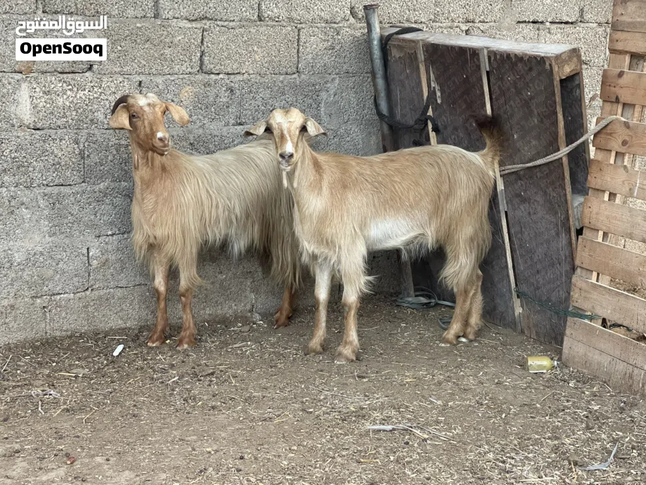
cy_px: 242
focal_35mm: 64
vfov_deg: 22.9
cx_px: 323
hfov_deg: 30.3
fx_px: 1194
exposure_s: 1/60
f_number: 2.2
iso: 200
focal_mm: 7.5
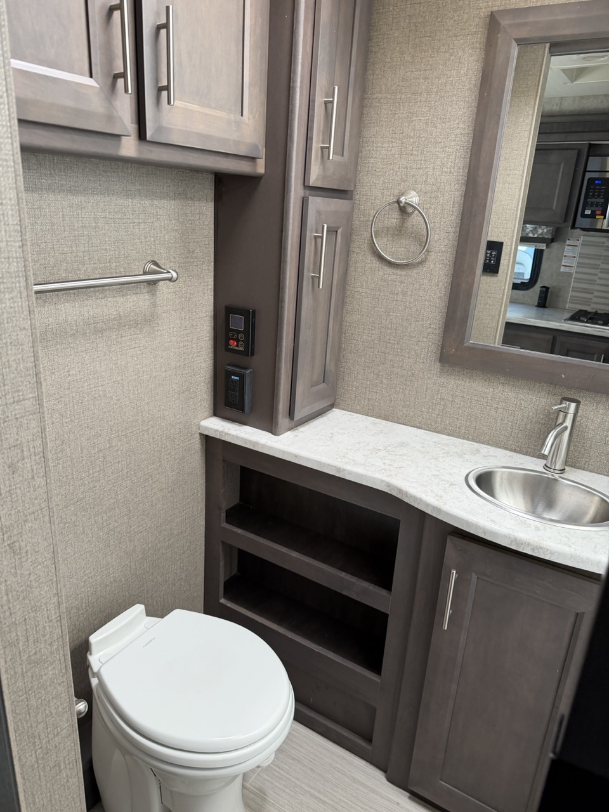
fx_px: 563
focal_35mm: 24
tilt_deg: -19.0
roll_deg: -1.2
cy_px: 406
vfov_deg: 71.6
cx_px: 304
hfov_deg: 56.8
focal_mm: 6.76
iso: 200
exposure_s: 1/86
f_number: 1.78
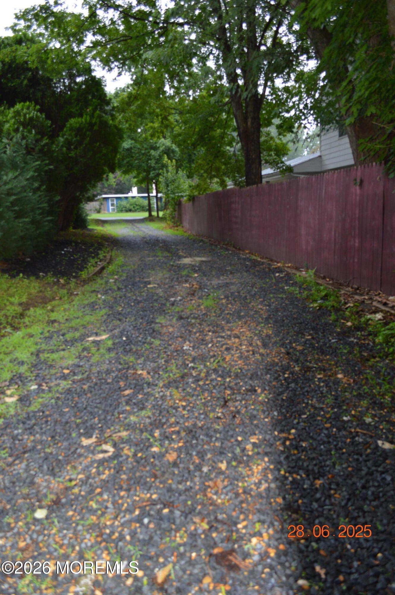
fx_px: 445
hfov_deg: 47.8
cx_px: 198
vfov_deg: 67.4
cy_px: 298
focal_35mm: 27
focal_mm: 18
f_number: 4
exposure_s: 1/60
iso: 400
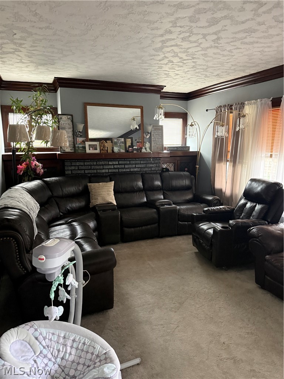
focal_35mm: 24
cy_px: 190
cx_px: 142
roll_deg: -1.0
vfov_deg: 71.6
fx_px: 263
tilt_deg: -8.5
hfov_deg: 56.8
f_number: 1.78
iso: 800
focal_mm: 6.76
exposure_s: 1/45
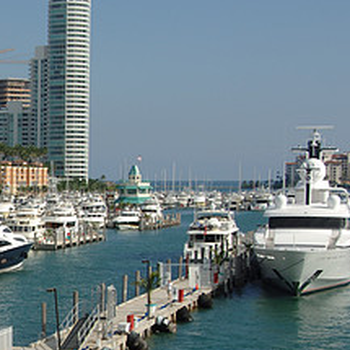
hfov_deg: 15.2
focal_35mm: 110
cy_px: 245
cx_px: -77
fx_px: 1258
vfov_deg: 15.8
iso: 100
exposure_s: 1/320
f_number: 8.5
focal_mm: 32
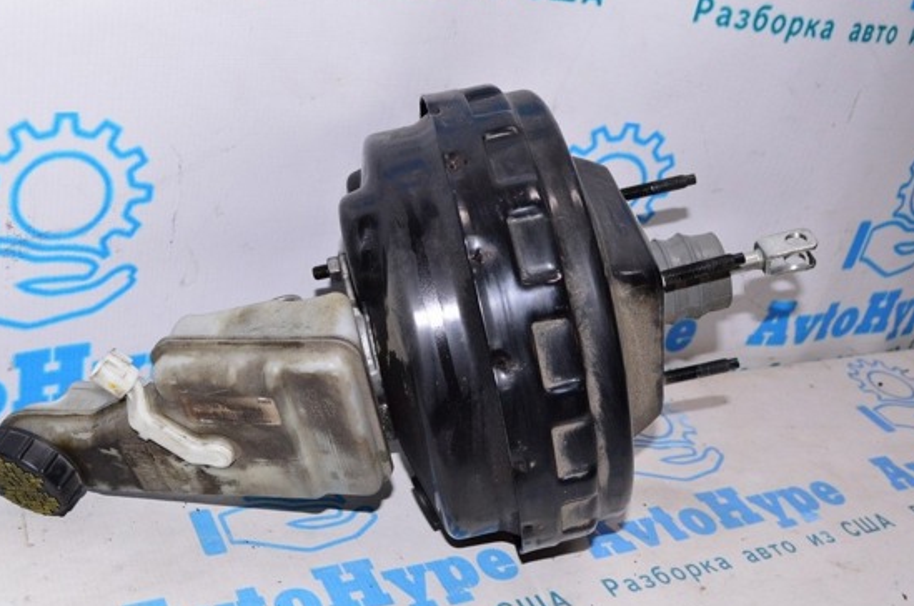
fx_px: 1064
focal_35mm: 42
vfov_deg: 31.8
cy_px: 315
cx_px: 431
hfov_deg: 46.4
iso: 1600
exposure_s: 1/200
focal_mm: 24
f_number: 8
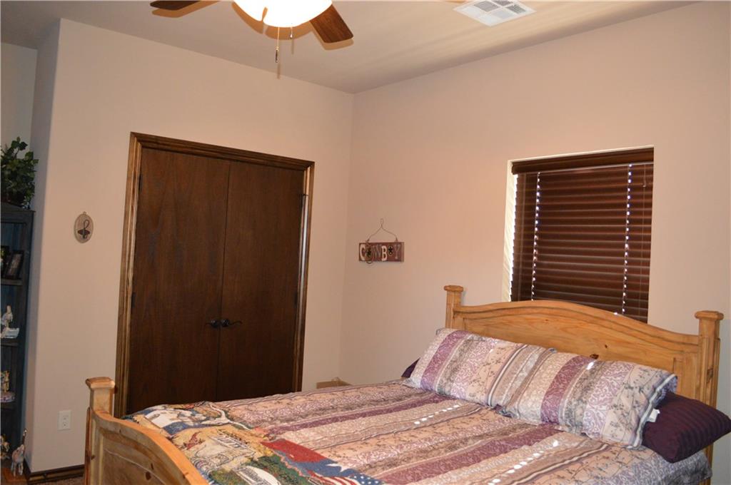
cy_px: 242
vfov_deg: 47.8
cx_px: 366
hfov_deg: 67.4
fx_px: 548
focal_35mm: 27
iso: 2500
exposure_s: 1/60
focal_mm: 18
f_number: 3.5
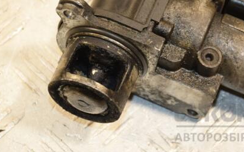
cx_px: 163
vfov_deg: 7.7
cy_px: 32
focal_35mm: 170
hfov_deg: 12.3
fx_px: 1129
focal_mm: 75
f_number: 5.3
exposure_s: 1/160
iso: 800
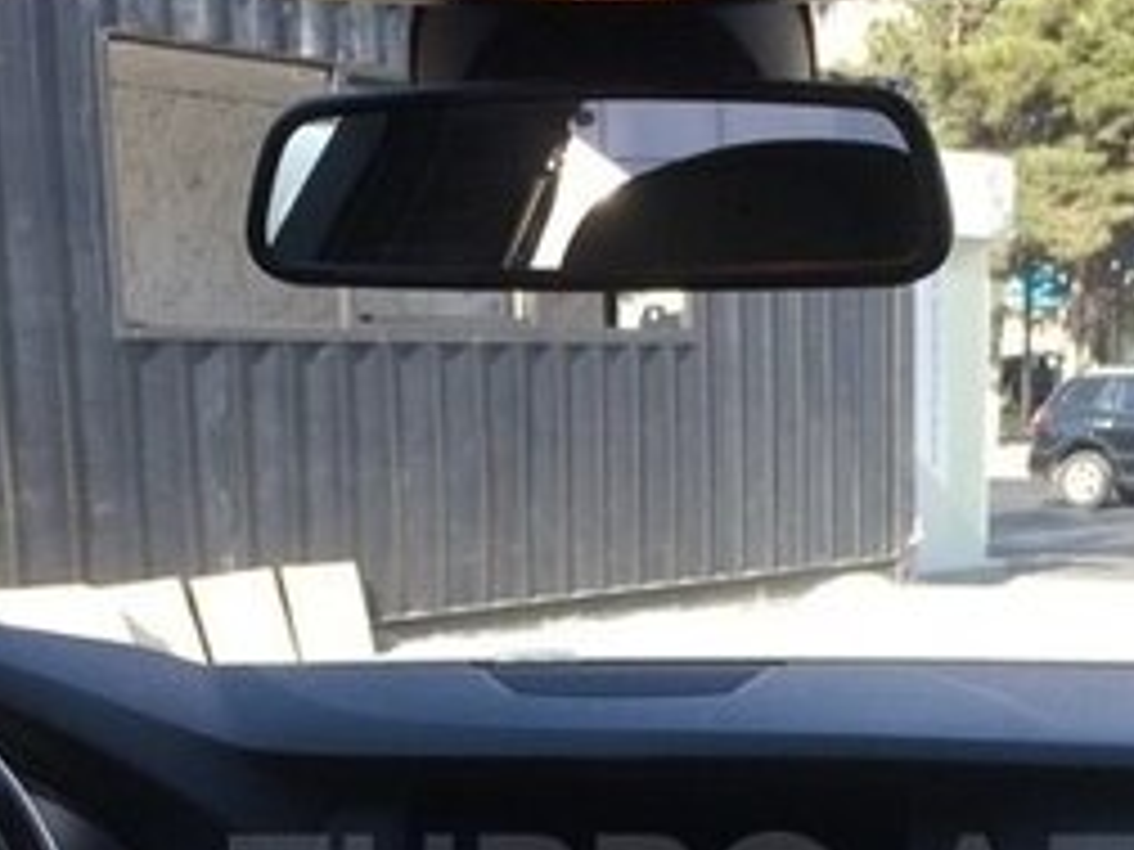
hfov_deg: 25.6
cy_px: 902
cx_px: 688
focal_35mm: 76
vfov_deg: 18.7
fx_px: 2490
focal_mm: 4.15
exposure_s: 1/266
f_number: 2.2
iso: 32
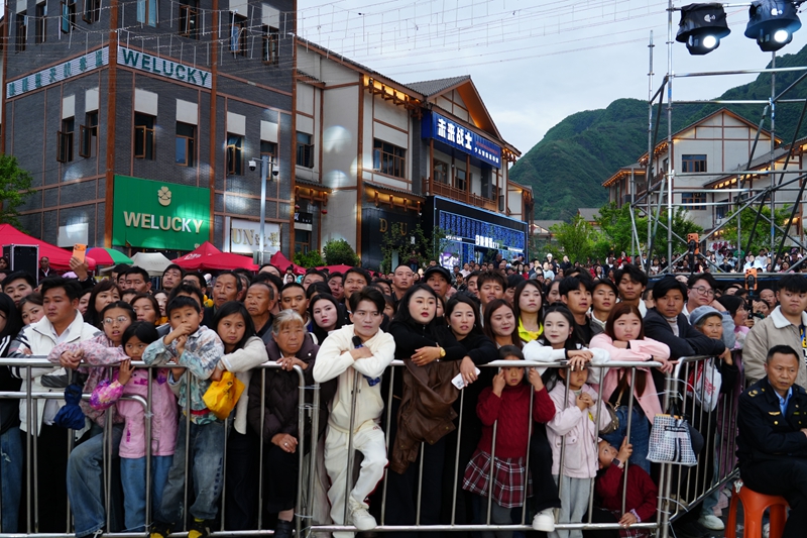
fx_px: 717
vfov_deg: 41.1
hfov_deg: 58.7
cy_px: 269
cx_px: 404
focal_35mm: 32
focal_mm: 32
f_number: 4.5
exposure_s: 1/100
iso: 500
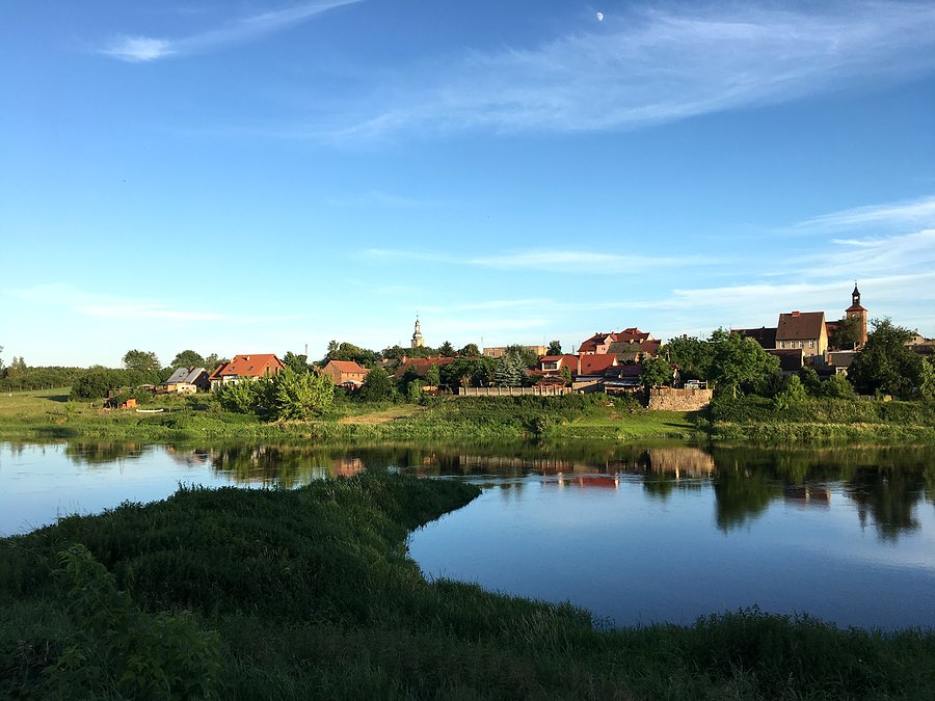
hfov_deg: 61.7
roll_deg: +0.1
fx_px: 783
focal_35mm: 29
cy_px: 350
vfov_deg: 48.2
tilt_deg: +2.2
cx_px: 468
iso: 25
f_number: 2.2
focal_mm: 4.15
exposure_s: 1/884
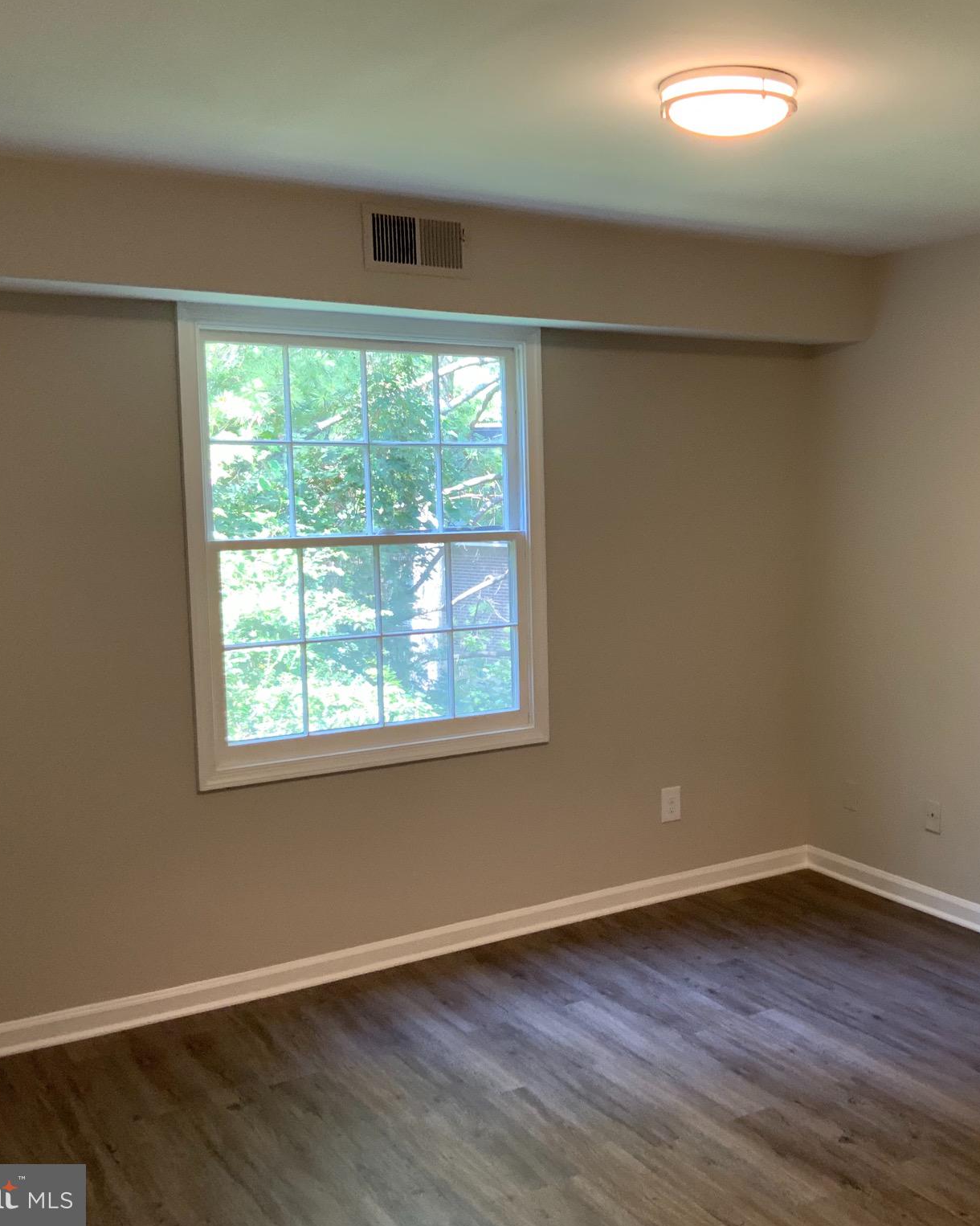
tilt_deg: -5.9
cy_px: 613
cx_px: 708
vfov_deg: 47.9
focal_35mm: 38
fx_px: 1378
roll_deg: +0.1
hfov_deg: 38.4
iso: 100
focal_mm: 3
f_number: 1.8
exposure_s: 1/60
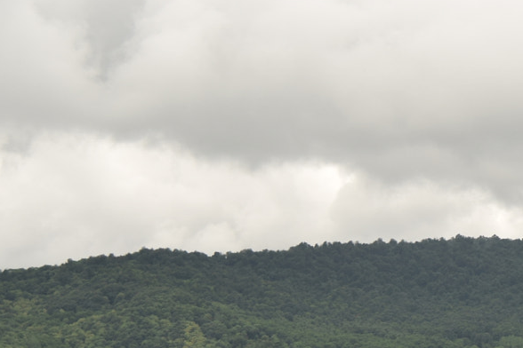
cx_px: 532
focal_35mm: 94
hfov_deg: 20.9
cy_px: 202
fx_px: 1366
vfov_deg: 14.5
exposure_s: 1/1250
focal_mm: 18
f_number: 3.5
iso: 100
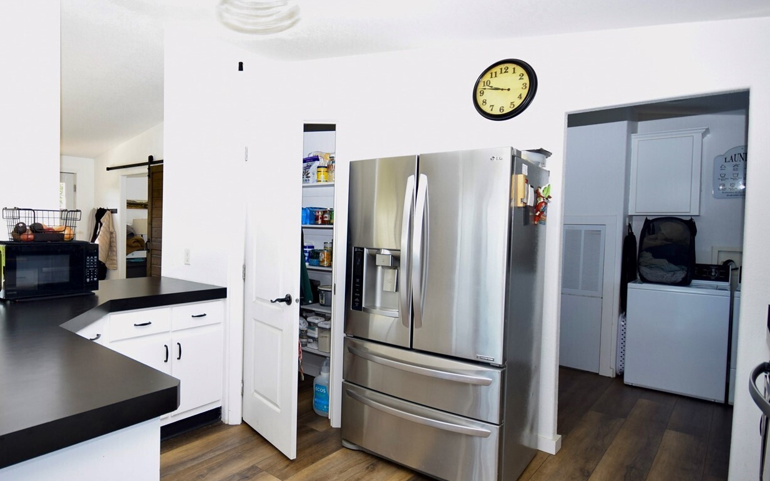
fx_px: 441
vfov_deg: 57.2
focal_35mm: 21
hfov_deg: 80.1
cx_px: 270
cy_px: 231
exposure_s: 1/100
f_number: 5
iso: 400
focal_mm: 10
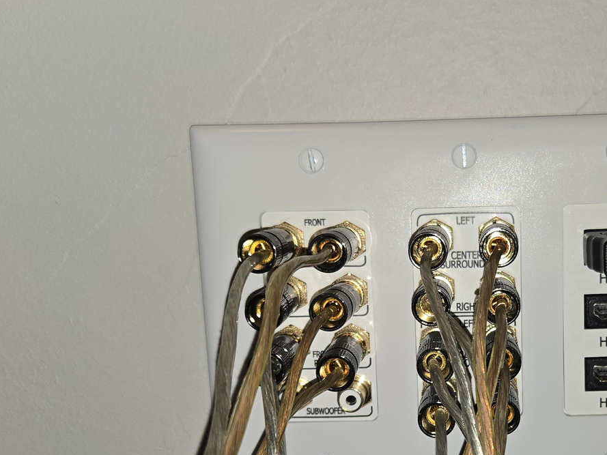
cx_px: 460
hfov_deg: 35.3
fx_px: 929
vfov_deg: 26.9
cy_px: 375
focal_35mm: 53
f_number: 1.8
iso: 25
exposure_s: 1/92
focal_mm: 5.4
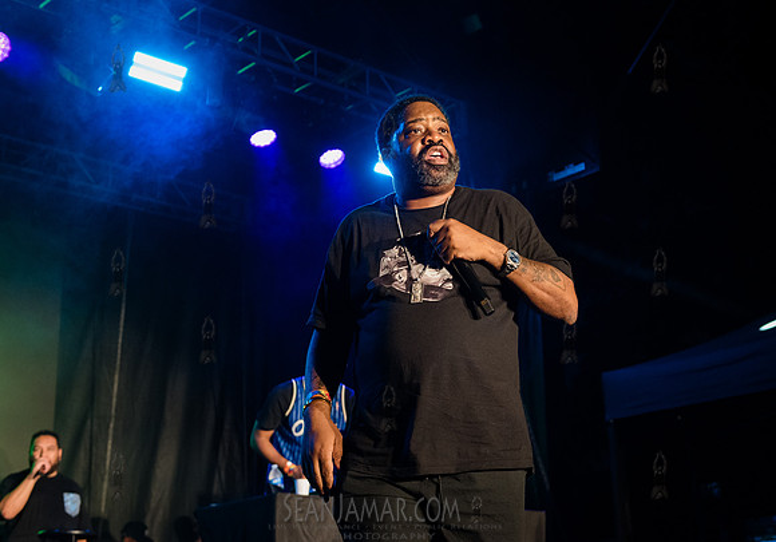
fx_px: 1187
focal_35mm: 54
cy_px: 247
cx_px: 441
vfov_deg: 25.7
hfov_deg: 36.2
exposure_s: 1/500
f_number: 4
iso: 4000
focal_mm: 48
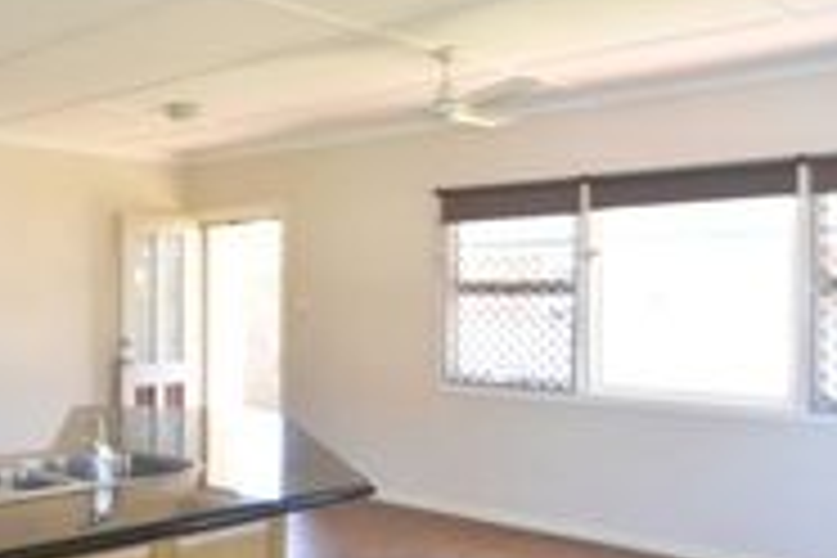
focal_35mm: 38
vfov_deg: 35.1
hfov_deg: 43.6
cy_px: 277
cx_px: 4
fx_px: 883
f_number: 4.5
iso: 800
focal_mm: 10
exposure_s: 1/80
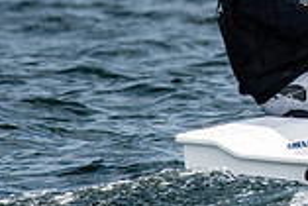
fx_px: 14215
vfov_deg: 0.8
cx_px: 567
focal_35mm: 1660
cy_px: -109
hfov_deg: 1.2
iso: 400
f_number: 5
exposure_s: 1/6400
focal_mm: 300
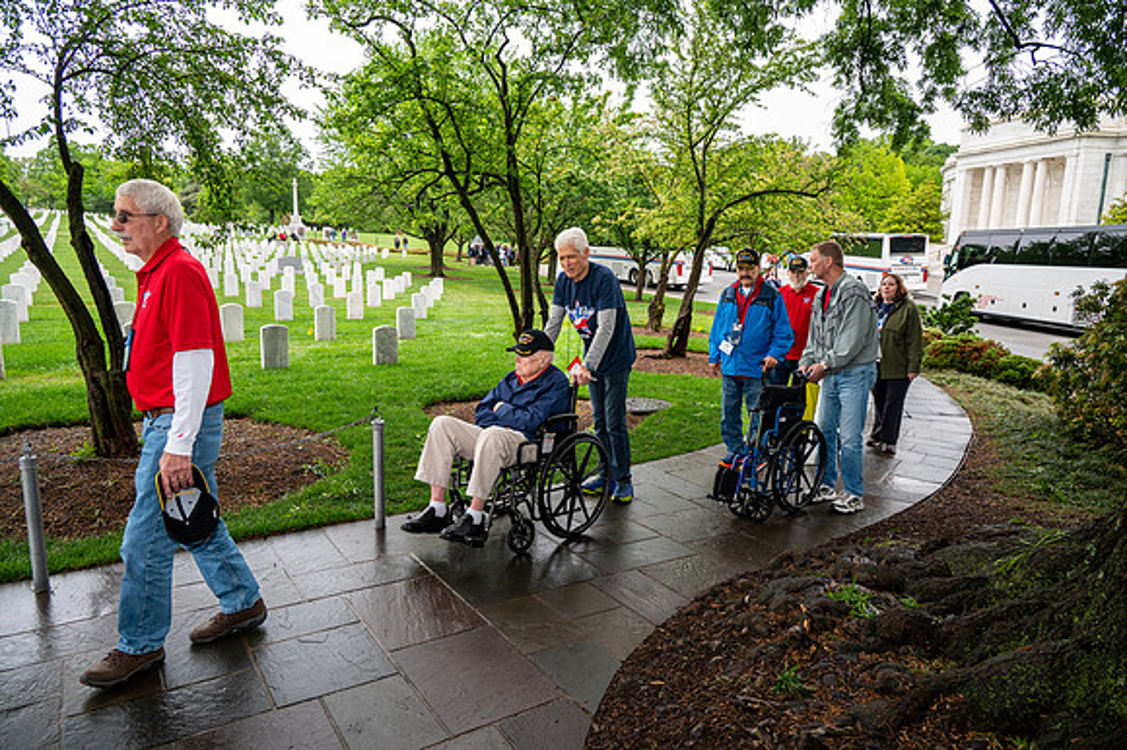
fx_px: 751
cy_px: 375
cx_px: 564
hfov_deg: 73.8
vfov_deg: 53.1
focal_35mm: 24
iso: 400
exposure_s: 1/100
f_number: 6.3
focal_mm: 24
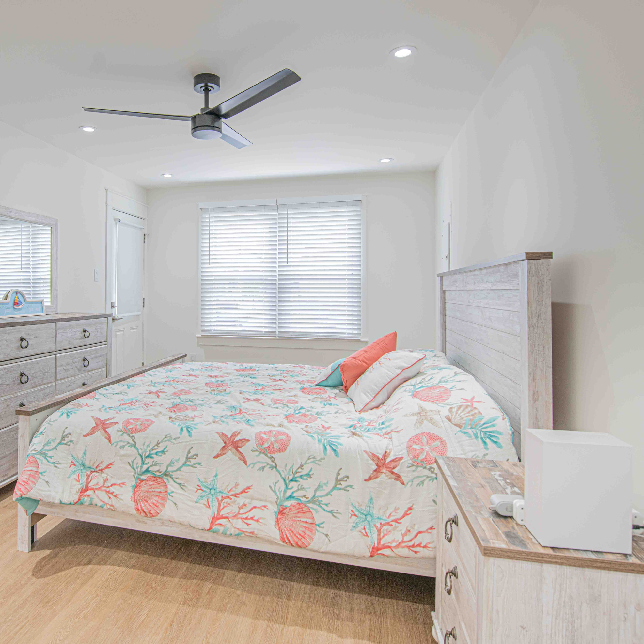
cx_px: 227
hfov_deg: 68.1
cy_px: 286
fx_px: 463
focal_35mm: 22
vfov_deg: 69.4
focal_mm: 14
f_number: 7.1
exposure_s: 1/15
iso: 64
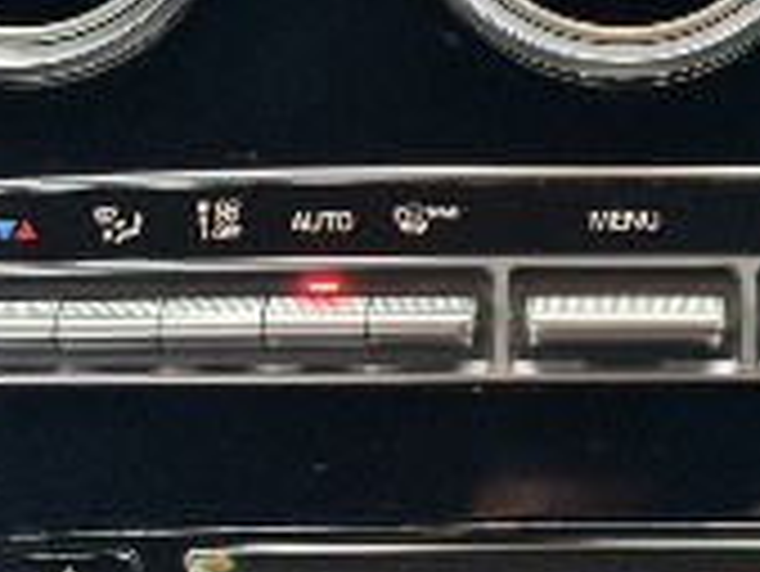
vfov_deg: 12.6
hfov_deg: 16.5
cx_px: 616
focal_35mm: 118
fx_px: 2593
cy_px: 194
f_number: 1.78
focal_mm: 6.76
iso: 500
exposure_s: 1/28
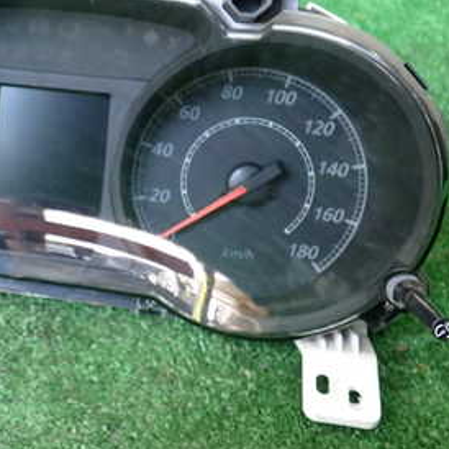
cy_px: 182
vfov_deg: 29.5
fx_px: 851
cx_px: 43
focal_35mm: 58
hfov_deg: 28.4
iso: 200
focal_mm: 5.4
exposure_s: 1/40
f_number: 2.3
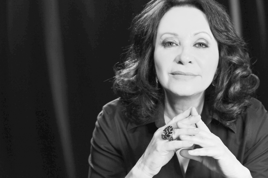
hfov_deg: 28.1
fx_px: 536
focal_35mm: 72
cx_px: 134
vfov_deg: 18.9
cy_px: 89
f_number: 5
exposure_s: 1/100
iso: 2500
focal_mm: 72
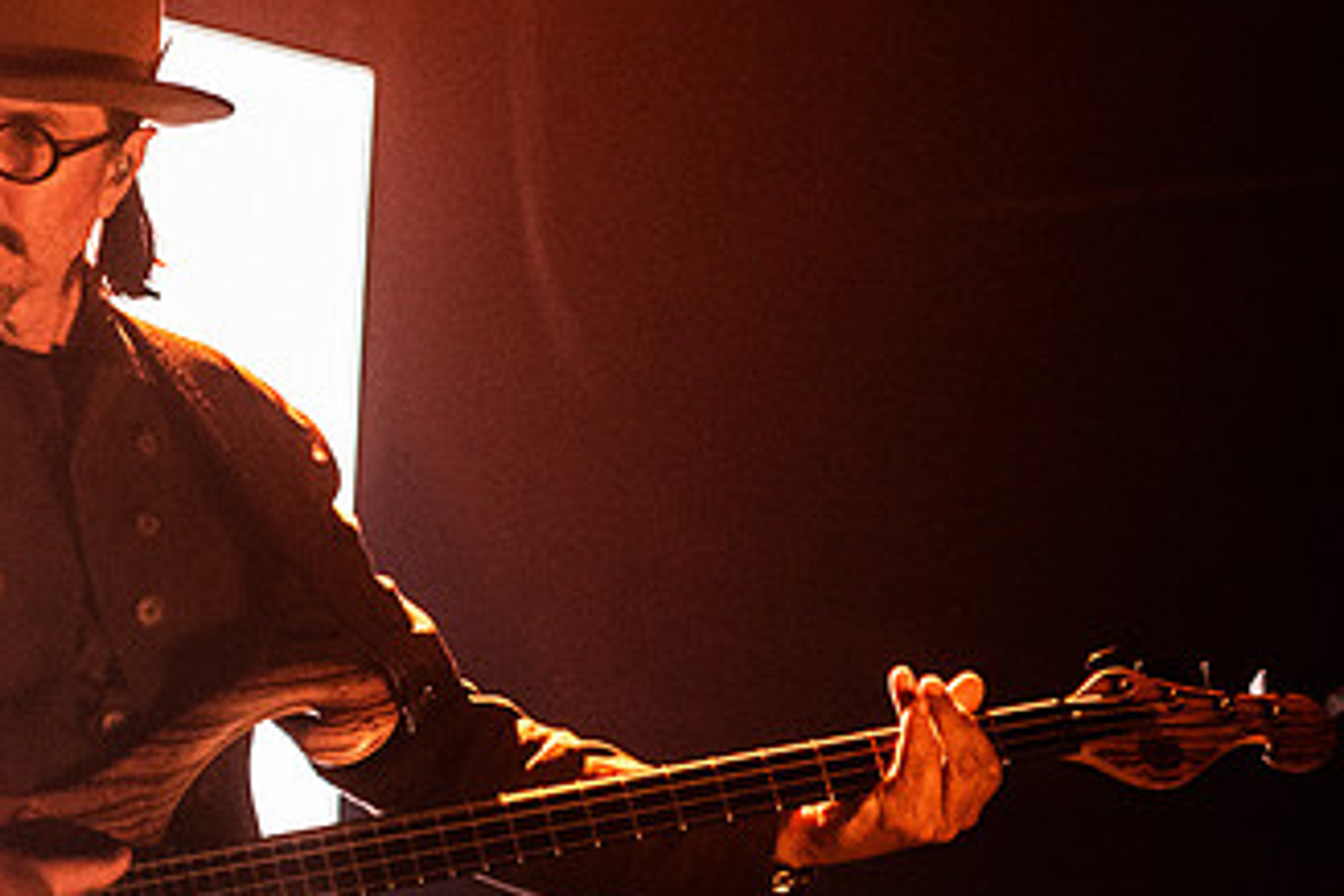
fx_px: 5301
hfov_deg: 14.3
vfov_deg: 9.7
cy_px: 475
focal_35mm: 142
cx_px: 193
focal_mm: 70
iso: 4000
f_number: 3.2
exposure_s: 1/200
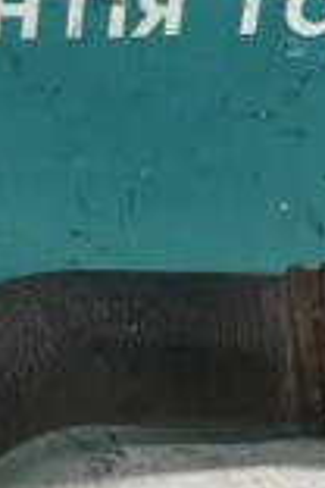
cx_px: -184
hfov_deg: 11.7
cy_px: 222
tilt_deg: -31.6
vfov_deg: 18.4
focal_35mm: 111
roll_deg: +2.5
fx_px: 1503
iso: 100
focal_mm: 4.2
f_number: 1.6
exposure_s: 1/100
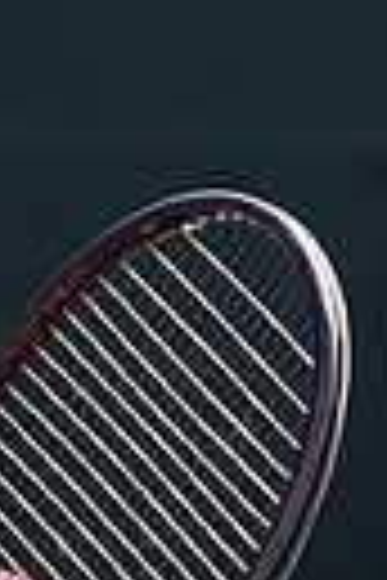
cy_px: 787
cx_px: -218
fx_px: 15543
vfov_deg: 2.1
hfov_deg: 1.4
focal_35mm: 964
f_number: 9
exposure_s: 1/200
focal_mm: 215
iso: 100
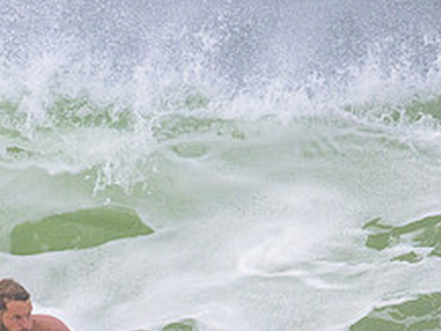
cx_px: 82
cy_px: 361
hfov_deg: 1.0
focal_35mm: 2068
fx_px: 26346
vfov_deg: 0.7
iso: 1600
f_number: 11
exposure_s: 1/2000
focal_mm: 800
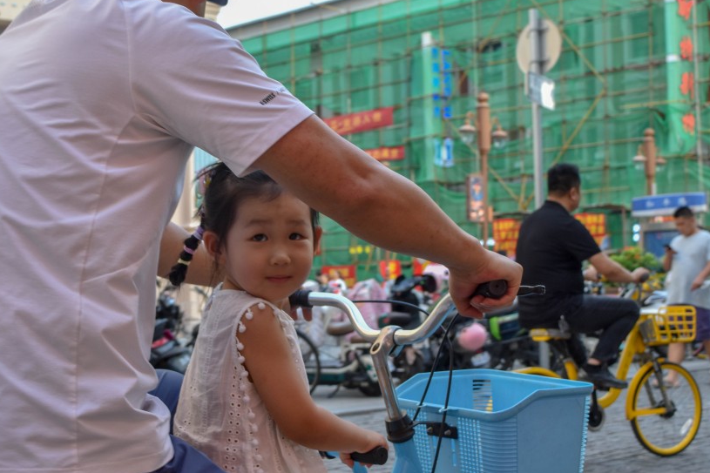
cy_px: 288
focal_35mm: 58
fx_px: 1137
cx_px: 320
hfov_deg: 34.7
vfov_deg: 23.5
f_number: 5.6
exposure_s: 1/125
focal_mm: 29
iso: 320
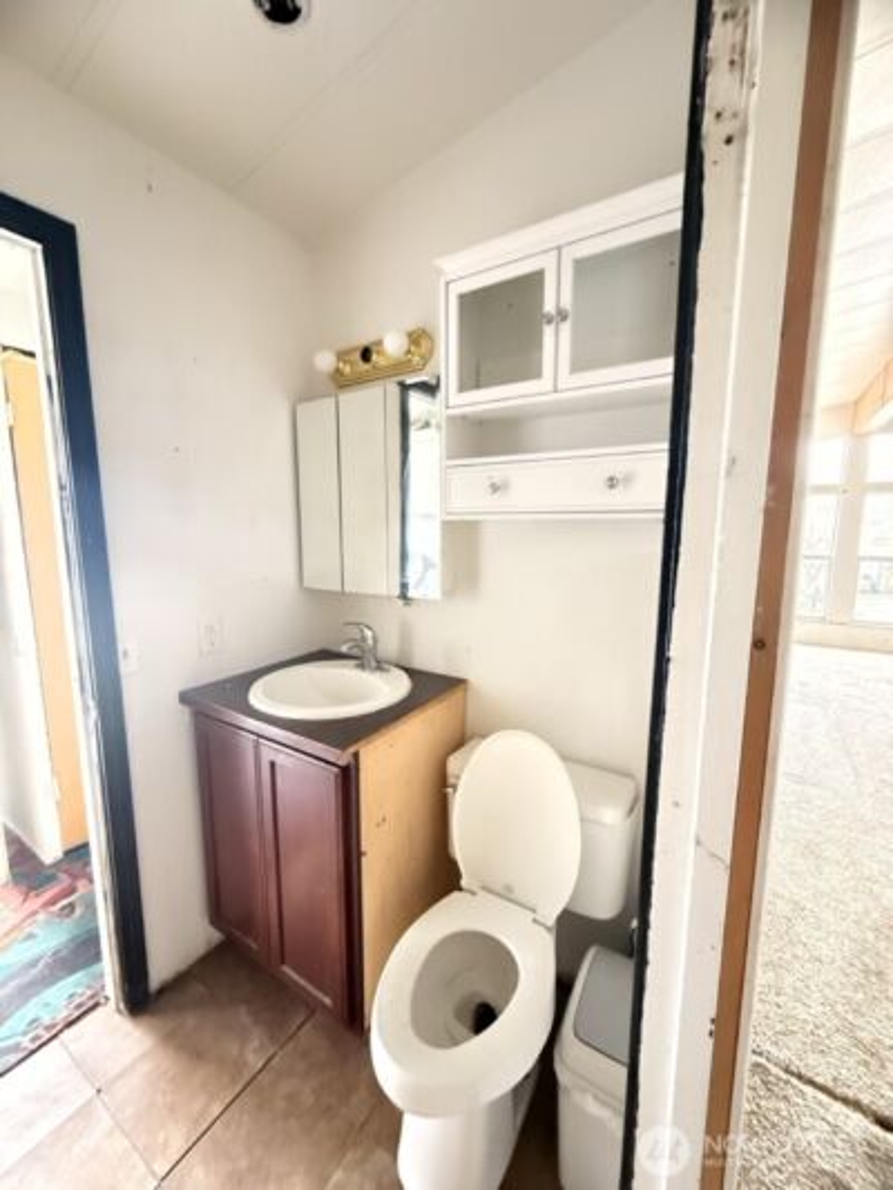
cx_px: 446
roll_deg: -0.7
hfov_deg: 85.7
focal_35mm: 14
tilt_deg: -8.6
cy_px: 595
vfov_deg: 102.1
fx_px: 481
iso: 2000
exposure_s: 1/30
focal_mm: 2.22
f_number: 2.2
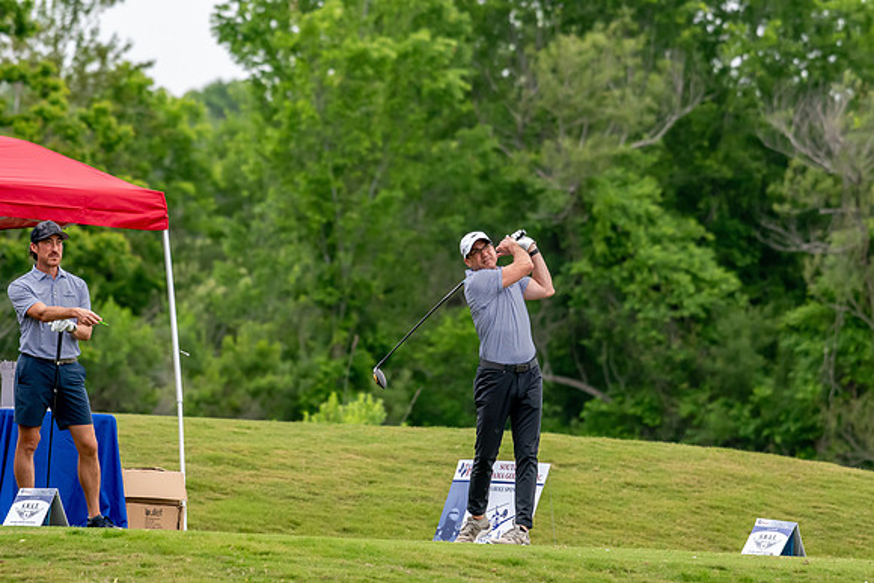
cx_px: 437
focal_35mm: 435
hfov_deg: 4.7
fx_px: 10563
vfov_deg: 3.2
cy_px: 292
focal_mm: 290
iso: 1800
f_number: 5.6
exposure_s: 1/2000
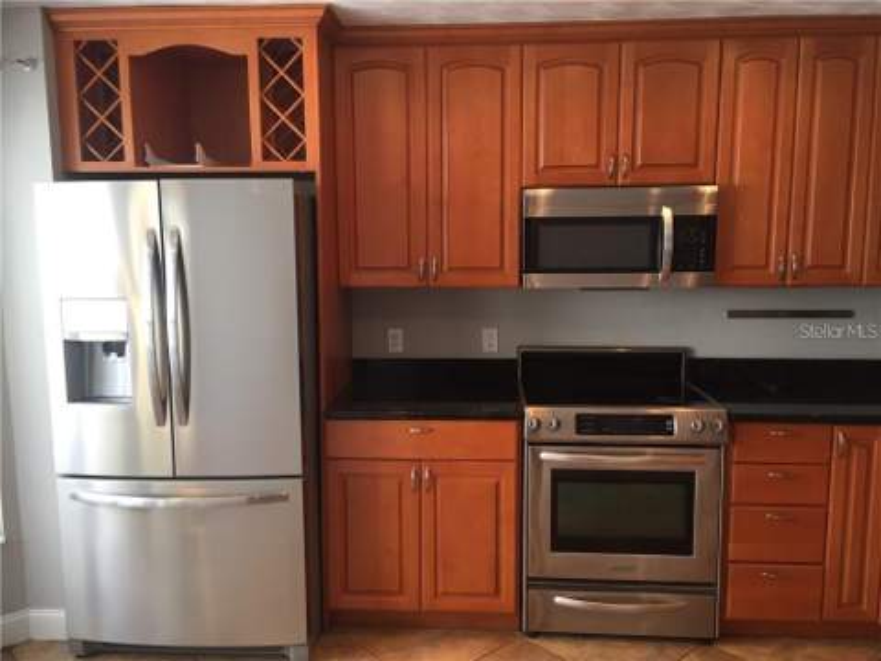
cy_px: 330
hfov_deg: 61.7
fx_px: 738
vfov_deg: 48.2
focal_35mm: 29
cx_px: 440
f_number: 2.2
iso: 40
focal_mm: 4.15
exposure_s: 1/40
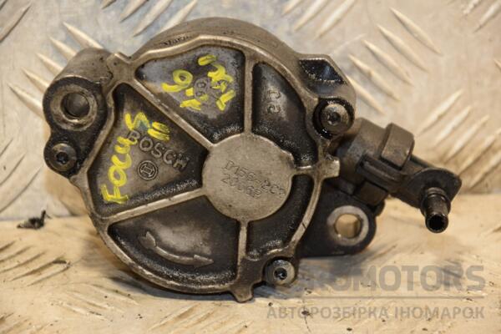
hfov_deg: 14.0
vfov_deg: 9.3
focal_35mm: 147
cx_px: 250
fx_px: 2046
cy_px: 167
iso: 800
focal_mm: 98
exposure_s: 1/100
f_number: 5.6
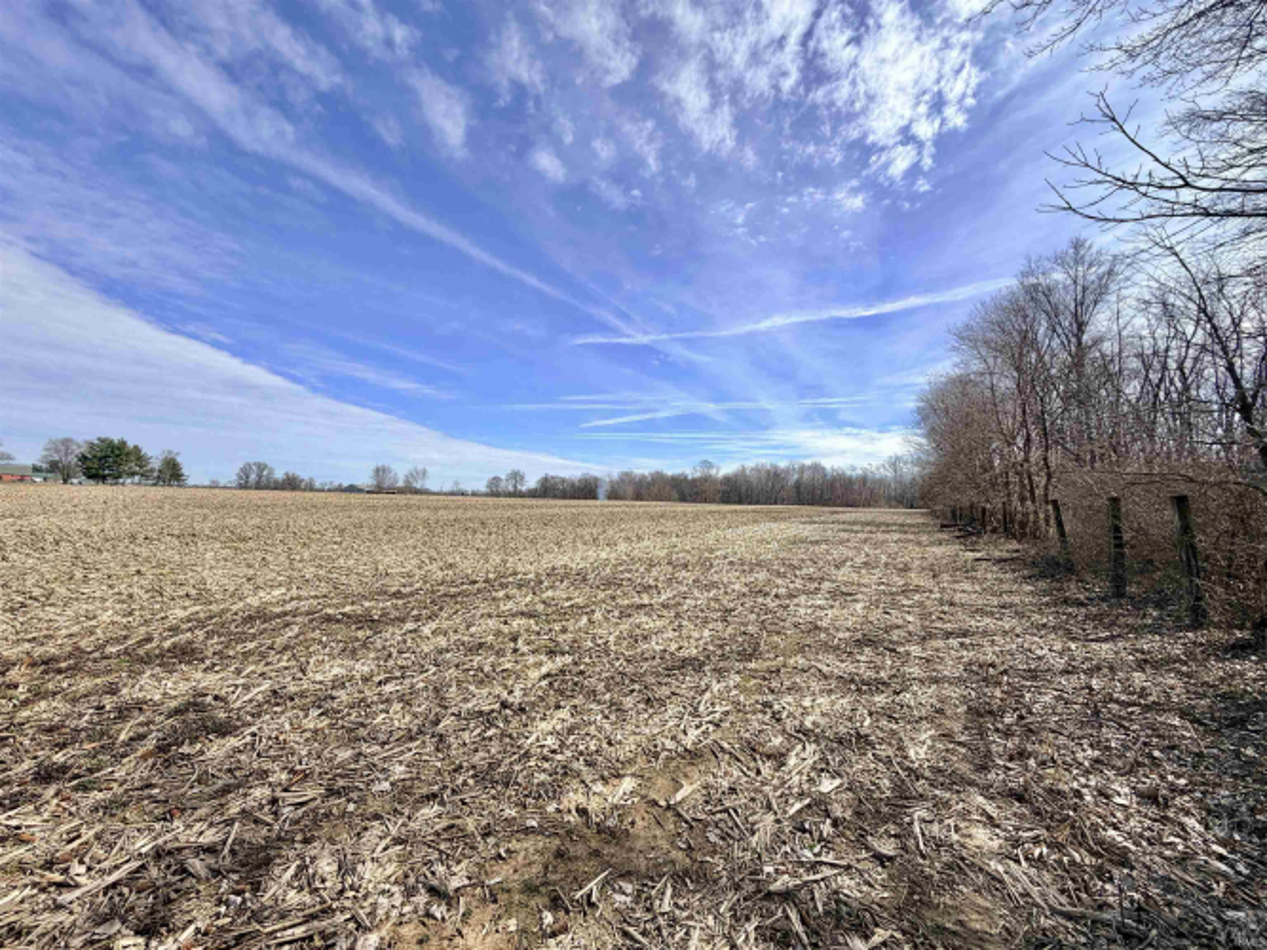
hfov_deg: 102.1
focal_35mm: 14
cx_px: 634
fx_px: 512
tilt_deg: +4.5
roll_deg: -1.5
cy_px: 475
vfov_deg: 85.7
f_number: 2.2
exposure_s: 1/1001
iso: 20
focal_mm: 2.22
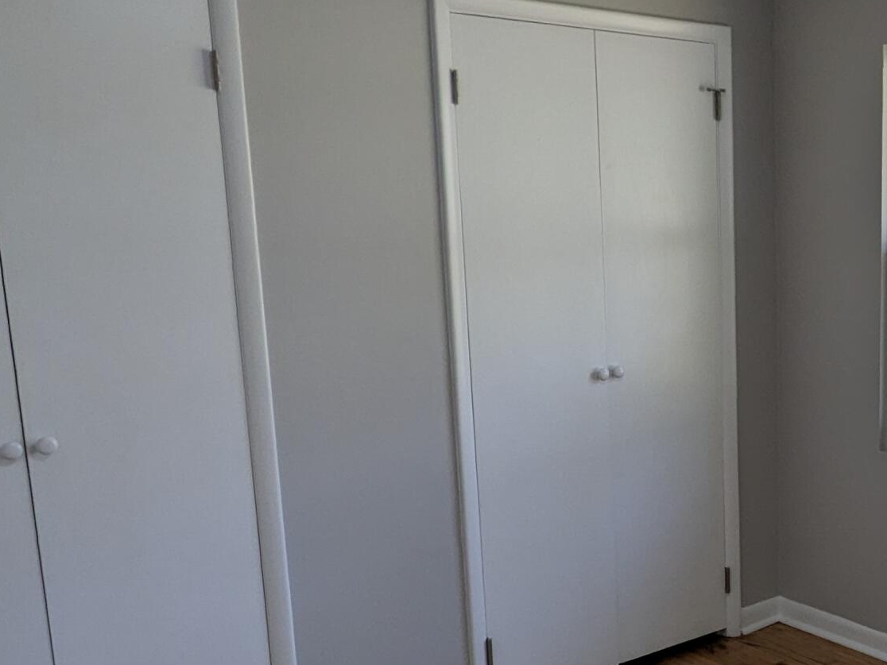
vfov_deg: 33.5
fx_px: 1102
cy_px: 400
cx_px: 884
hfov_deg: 38.9
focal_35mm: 43
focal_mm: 2.22
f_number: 2.2
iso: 31
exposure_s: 1/155
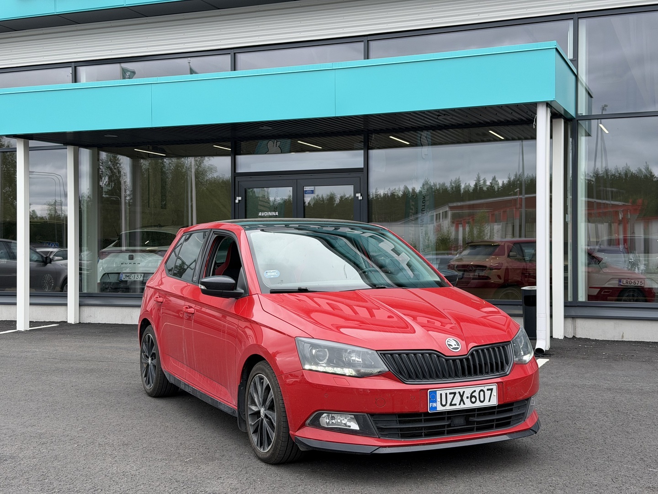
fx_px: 912
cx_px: 329
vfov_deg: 30.3
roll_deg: -0.1
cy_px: 247
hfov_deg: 39.7
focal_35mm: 48
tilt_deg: +0.4
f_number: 1.78
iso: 64
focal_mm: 6.76
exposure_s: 1/1000
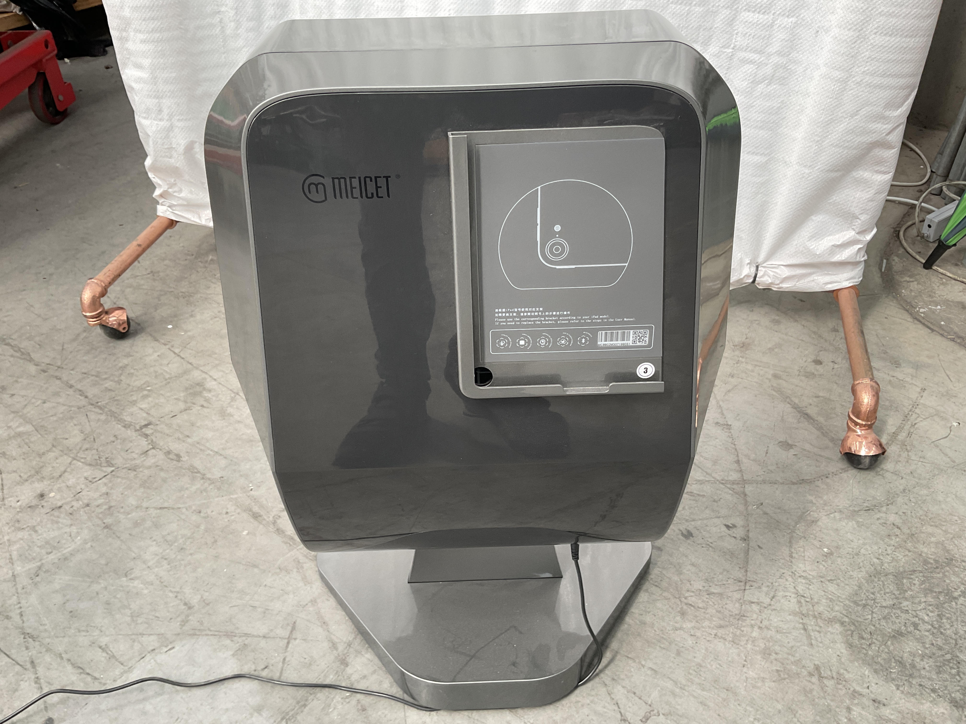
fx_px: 809
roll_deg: +1.1
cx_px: 483
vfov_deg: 48.2
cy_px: 362
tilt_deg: -40.0
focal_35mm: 29
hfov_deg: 61.7
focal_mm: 3
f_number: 1.8
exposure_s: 1/122
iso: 50
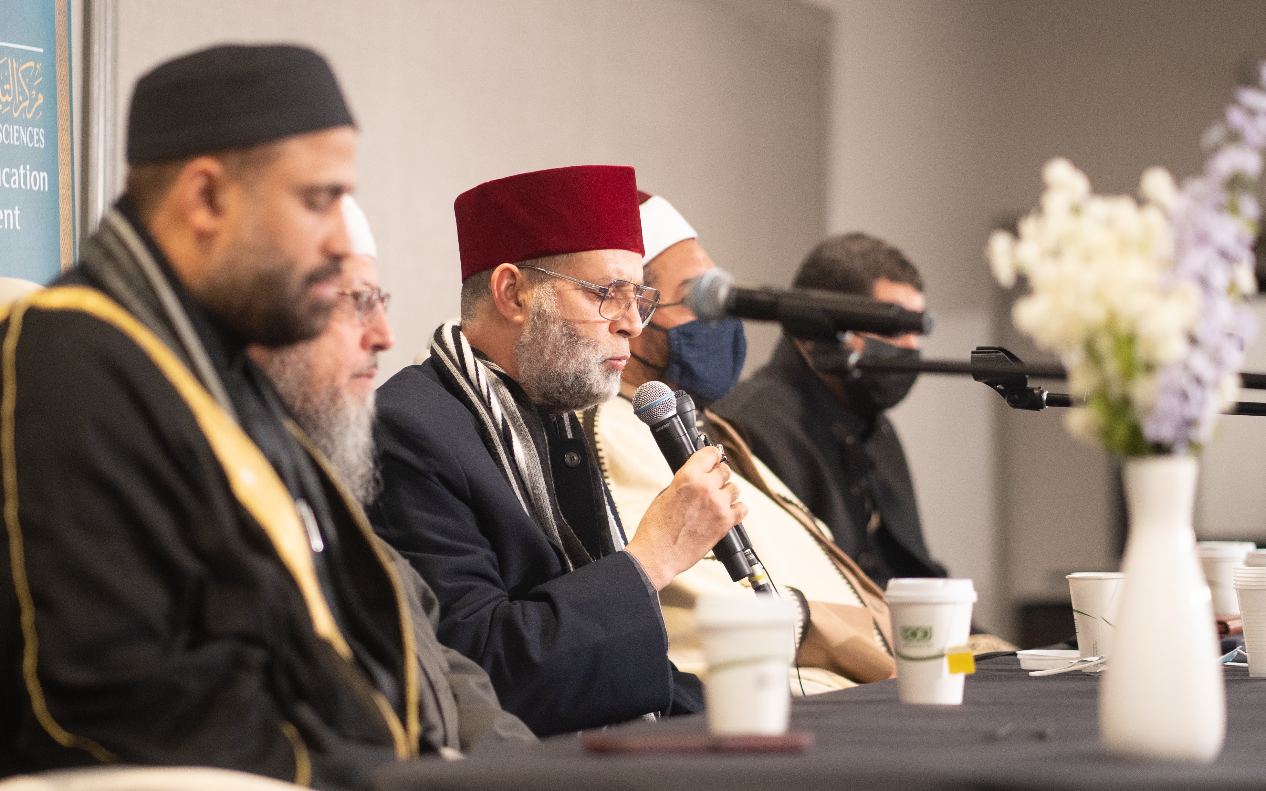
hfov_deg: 16.1
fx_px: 4485
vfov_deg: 10.1
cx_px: 634
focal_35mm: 130
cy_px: 369
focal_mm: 85
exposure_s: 1/250
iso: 1600
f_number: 1.8
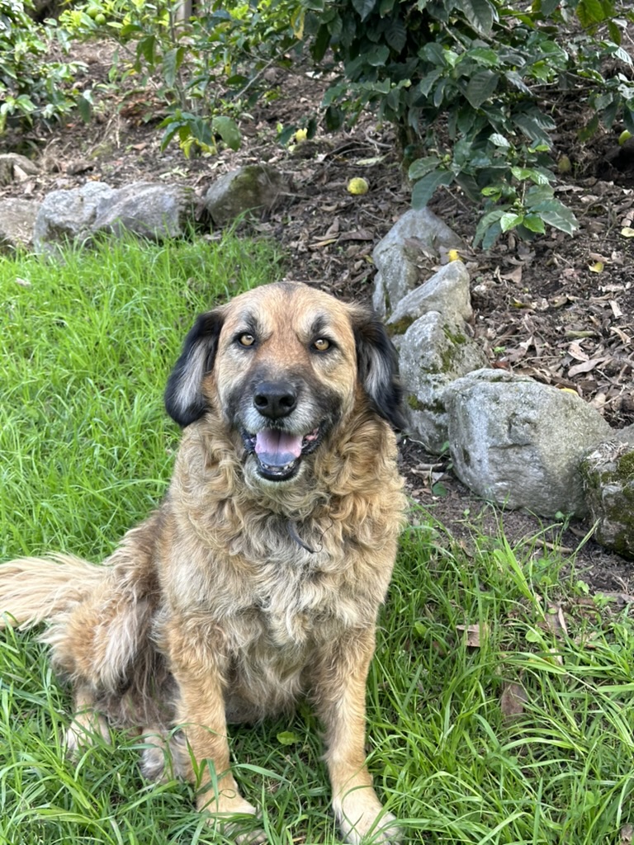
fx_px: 1172
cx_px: 317
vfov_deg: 39.7
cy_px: 422
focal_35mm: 48
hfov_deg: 30.3
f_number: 1.78
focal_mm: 6.86
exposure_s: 1/227
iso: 50
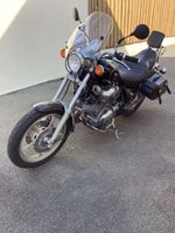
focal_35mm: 31
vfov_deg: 58.4
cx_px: 88
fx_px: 209
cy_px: 116
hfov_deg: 45.4
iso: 25
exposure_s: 1/242
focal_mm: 3.3
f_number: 2.4
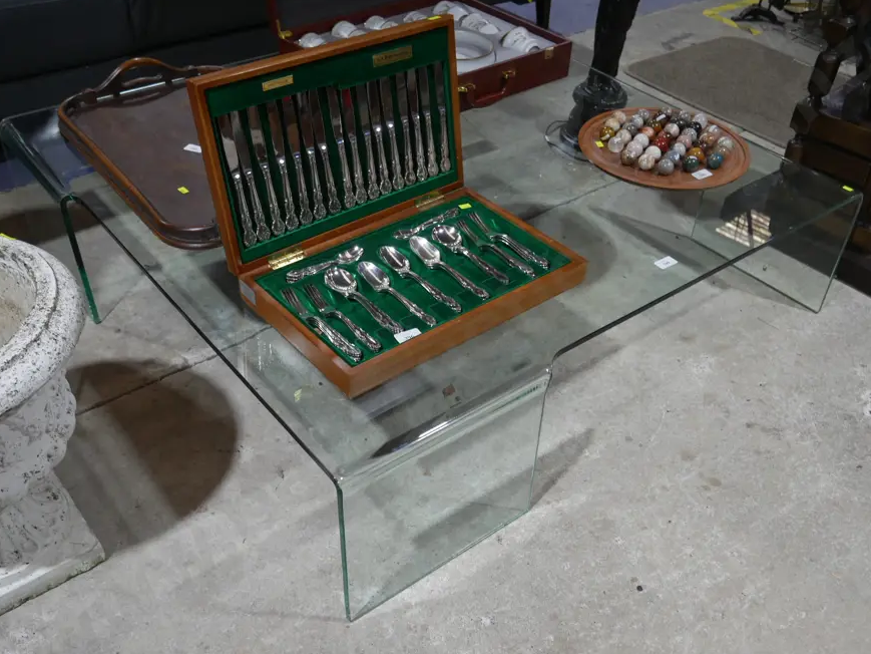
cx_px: 454
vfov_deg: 42.9
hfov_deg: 55.3
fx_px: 830
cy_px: 360
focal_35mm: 33
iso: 250
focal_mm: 14
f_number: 3.5
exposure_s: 1/60
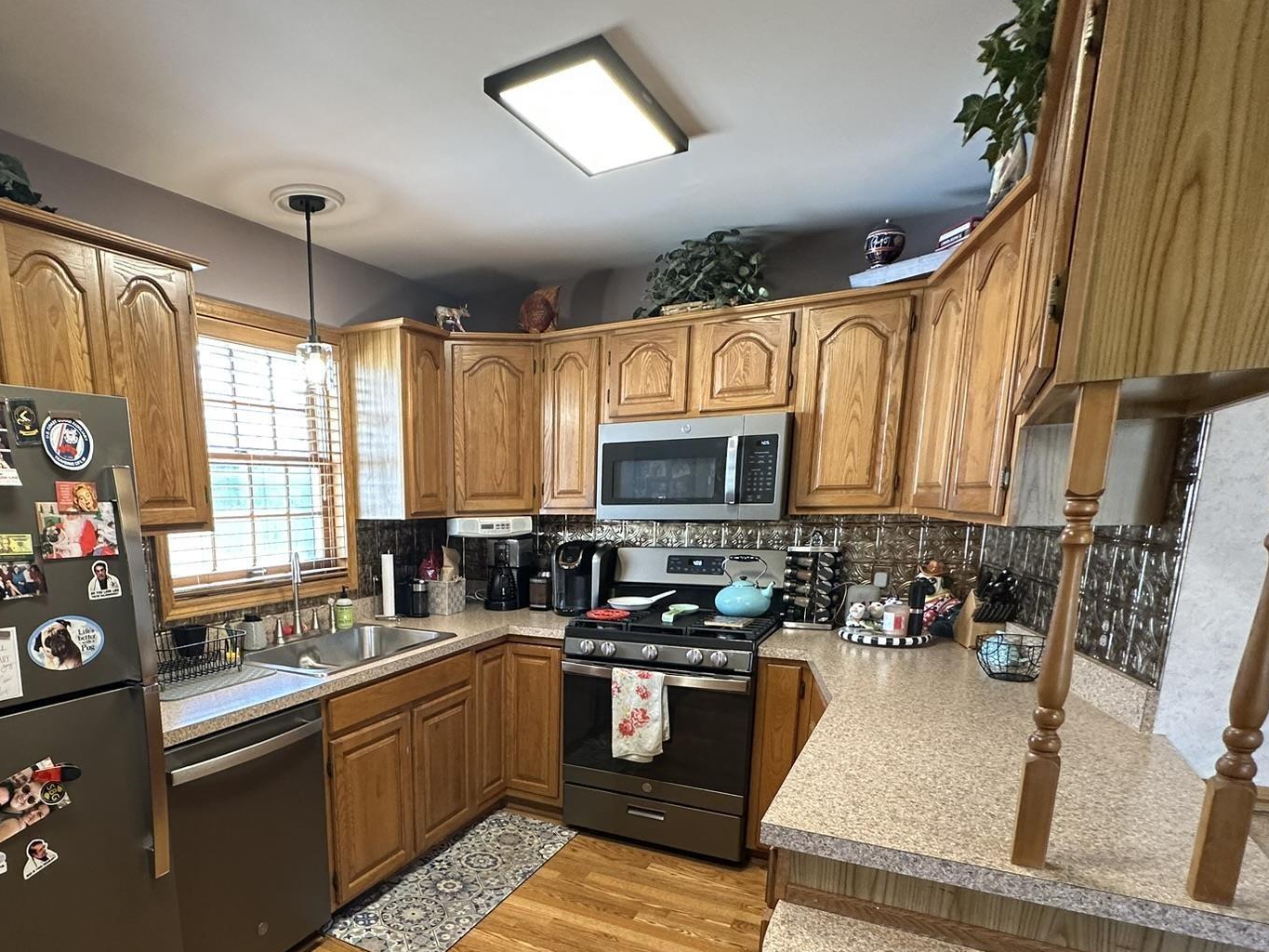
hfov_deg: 77.2
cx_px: 455
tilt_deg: -12.8
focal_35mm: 21
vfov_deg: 61.1
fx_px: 770
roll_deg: +0.4
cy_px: 671
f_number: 2.2
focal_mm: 2.22
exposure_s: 1/60
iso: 200
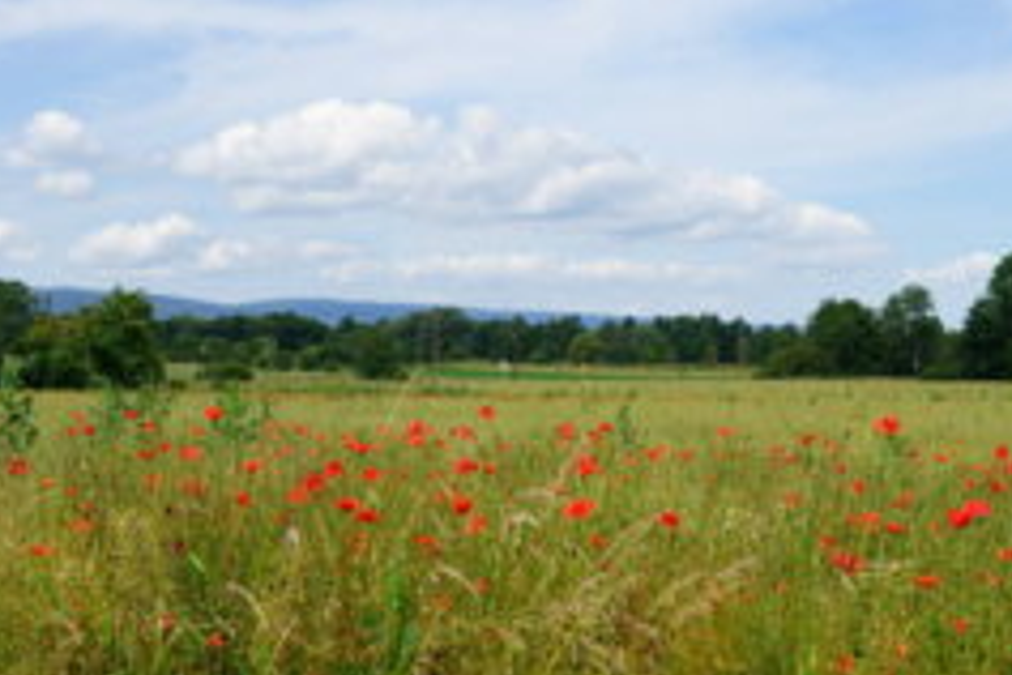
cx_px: 478
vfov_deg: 23.0
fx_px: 1658
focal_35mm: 59
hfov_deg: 33.9
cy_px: 327
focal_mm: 35
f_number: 8
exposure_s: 1/250
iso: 100
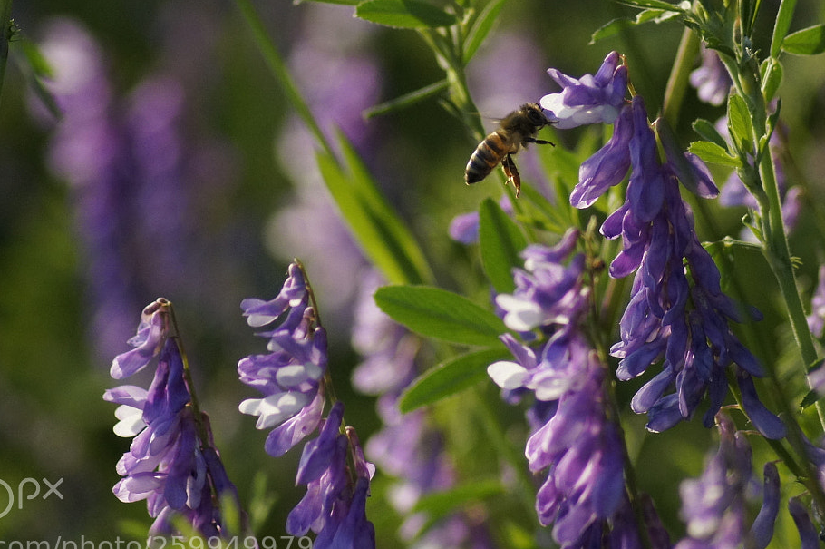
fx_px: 8148
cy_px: 136
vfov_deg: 3.9
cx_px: 564
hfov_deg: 5.8
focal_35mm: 356
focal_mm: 135
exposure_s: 1/2000
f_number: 5
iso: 800
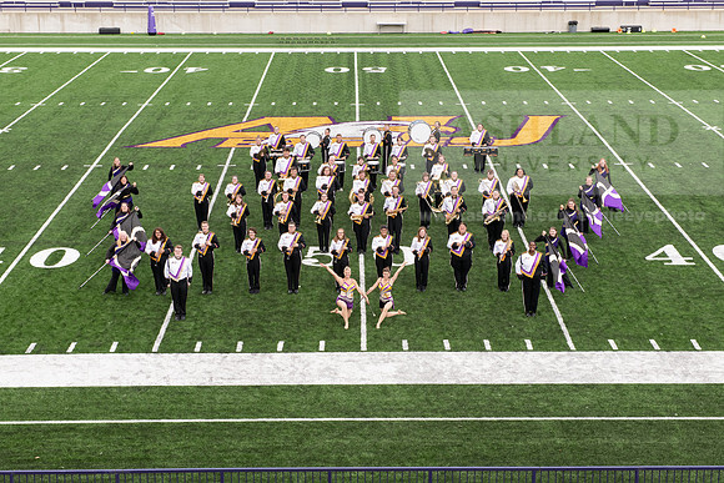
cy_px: 242
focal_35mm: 70
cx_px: 362
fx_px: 1408
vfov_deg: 19.5
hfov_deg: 28.8
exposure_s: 1/320
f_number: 10
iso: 640
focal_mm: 70
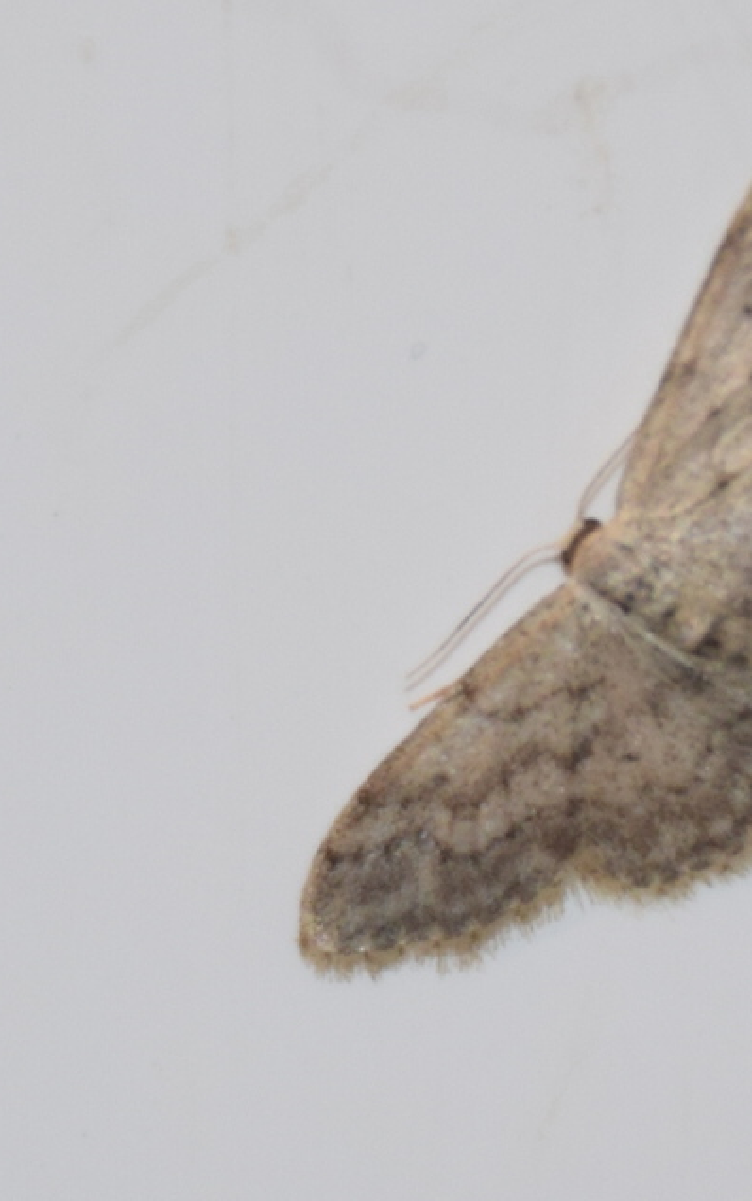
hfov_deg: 4.1
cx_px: 569
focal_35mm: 323
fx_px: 10582
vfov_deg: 6.5
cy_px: 602
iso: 320
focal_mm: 140
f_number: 5.6
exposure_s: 1/60
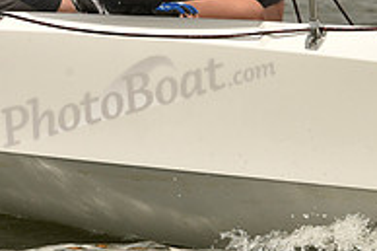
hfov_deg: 2.7
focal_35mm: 778
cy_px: -32
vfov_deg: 1.8
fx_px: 8140
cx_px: 377
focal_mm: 260
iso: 320
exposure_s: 1/1250
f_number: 9
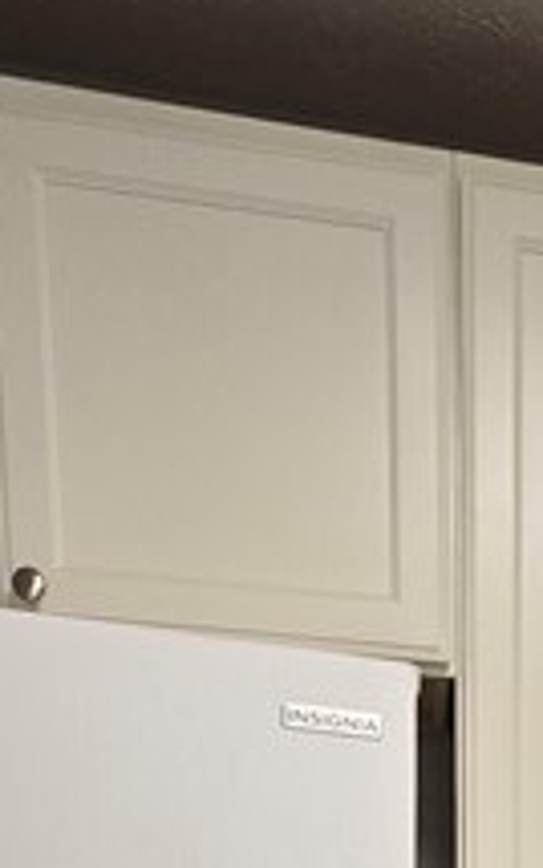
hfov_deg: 17.7
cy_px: 1464
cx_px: 819
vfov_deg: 22.3
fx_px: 1561
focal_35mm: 66
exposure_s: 1/60
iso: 100
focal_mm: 2.2
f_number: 2.2
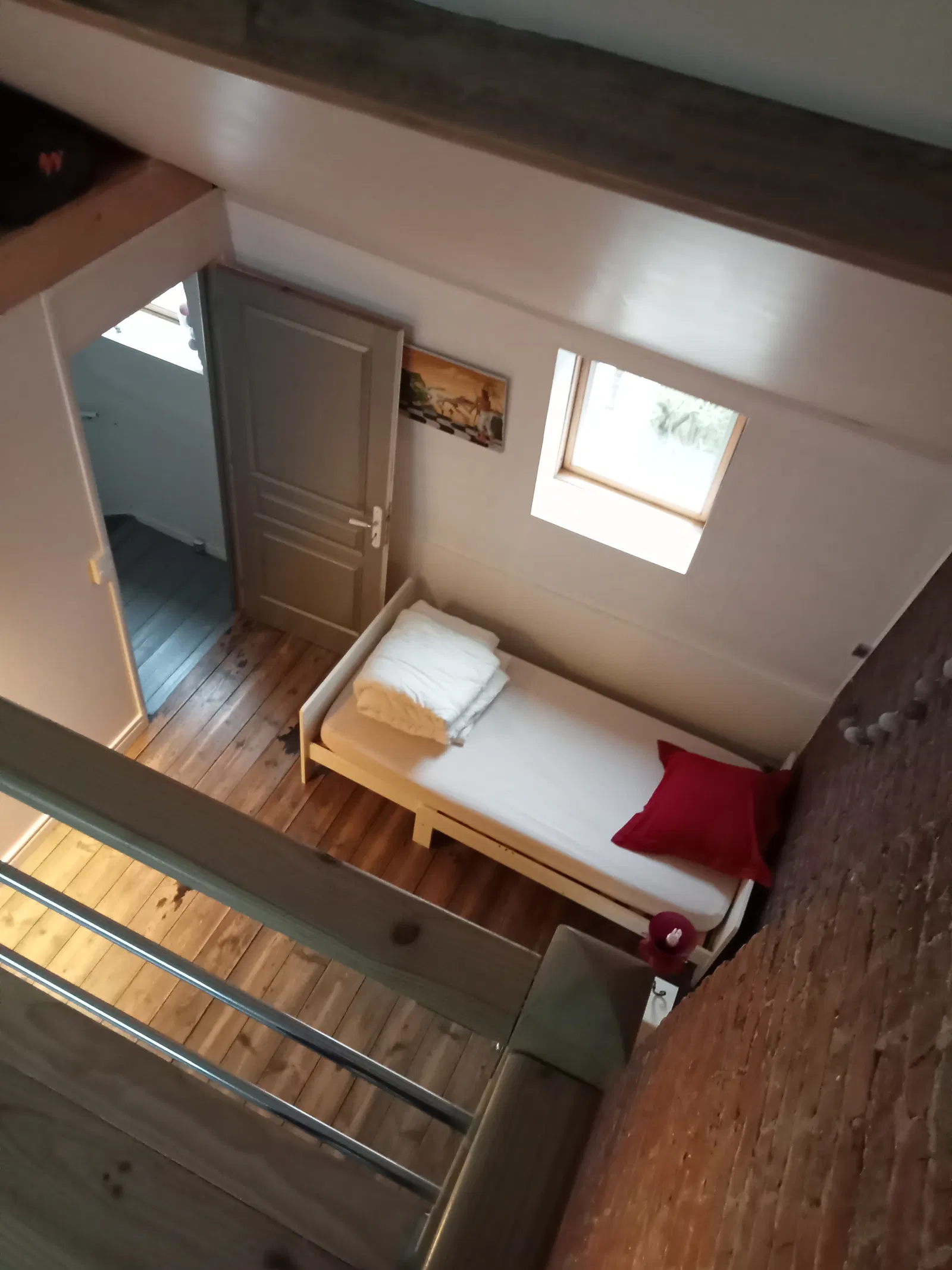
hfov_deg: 49.7
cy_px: 635
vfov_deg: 63.4
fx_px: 1027
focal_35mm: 28
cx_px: 476
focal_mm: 3.46
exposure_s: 1/25
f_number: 2.2
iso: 1562
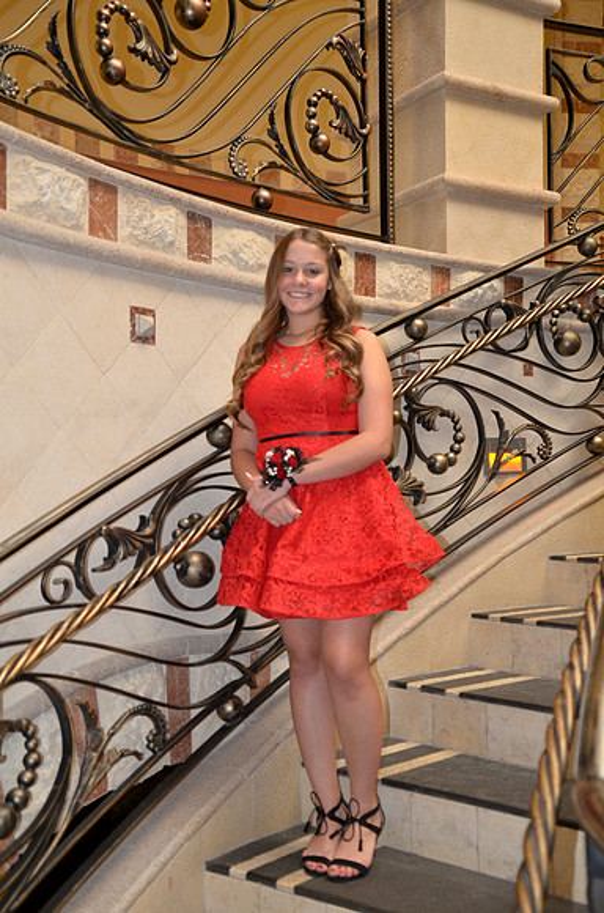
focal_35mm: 40
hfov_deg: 32.9
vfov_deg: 48.0
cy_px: 456
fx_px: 1024
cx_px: 302
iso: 800
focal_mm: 27
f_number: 3.8
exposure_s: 1/30
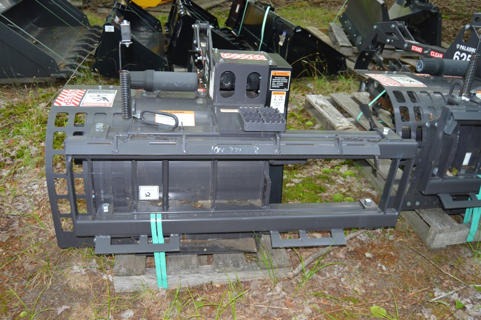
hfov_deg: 62.0
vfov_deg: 43.5
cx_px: 240
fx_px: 400
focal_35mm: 30
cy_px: 160
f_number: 4
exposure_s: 1/80
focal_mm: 20
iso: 400
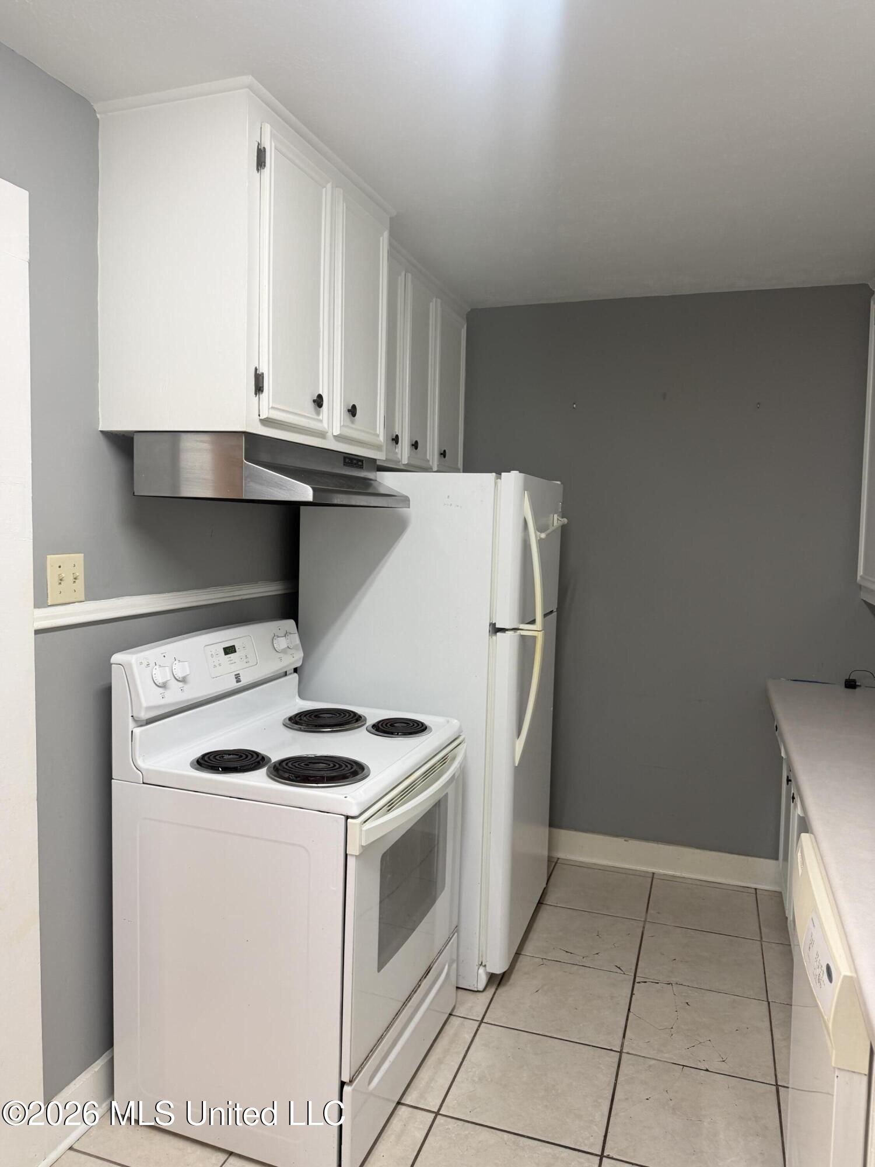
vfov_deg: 71.6
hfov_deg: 56.8
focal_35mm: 24
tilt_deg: -4.6
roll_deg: -0.1
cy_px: 584
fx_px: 809
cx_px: 438
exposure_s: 1/60
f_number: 1.78
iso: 125
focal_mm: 6.76
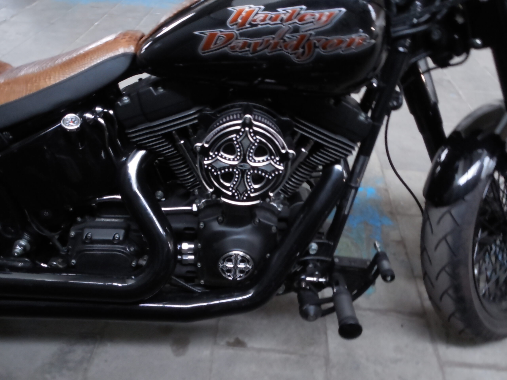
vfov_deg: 49.7
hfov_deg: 63.4
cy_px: 190
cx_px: 254
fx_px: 410
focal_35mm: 28
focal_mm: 5
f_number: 3.5
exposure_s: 1/2
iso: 400
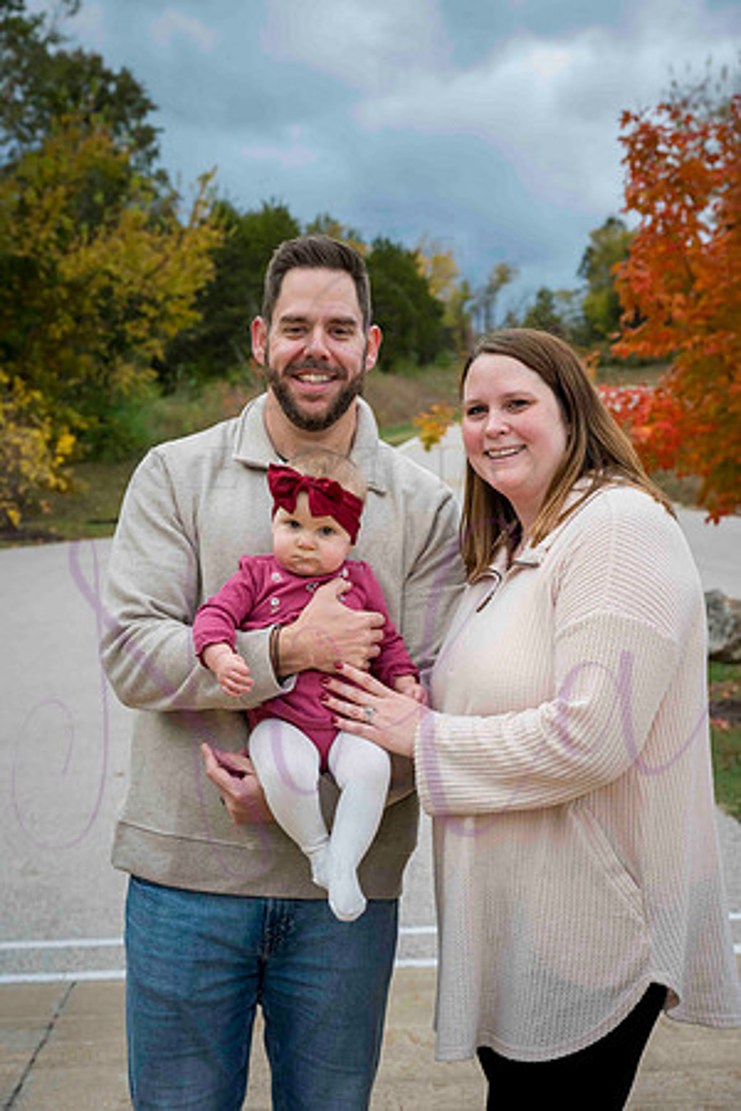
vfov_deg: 32.9
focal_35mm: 61
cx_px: 370
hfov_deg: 22.3
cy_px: 556
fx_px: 1883
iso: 400
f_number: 6.3
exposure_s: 1/640
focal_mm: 61
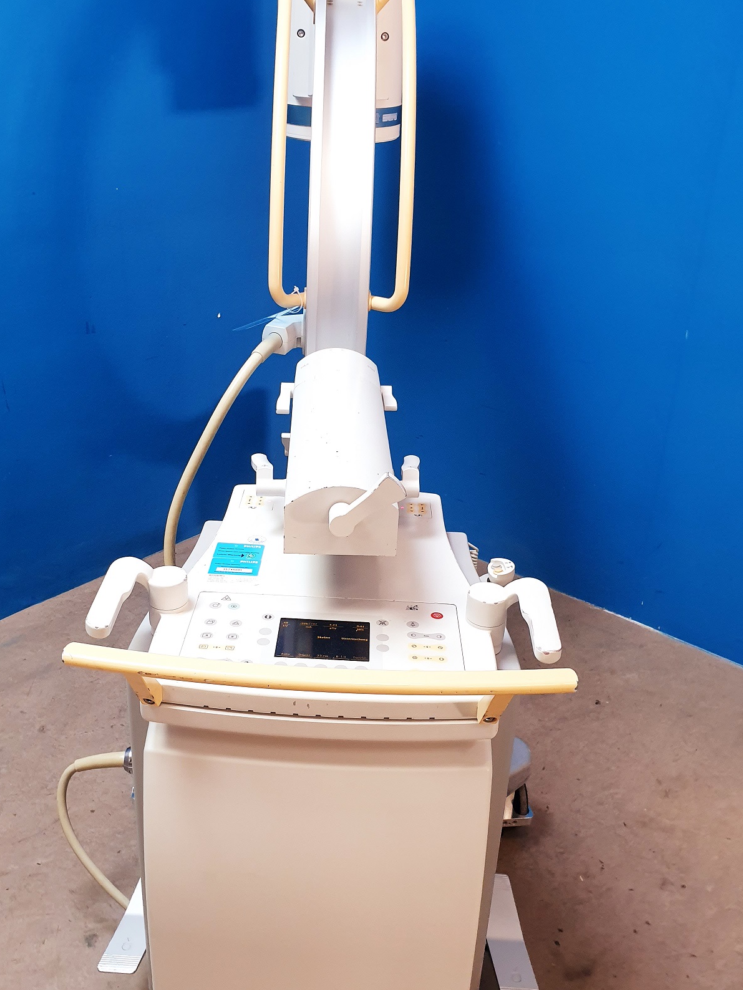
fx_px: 944
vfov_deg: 55.3
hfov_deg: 42.8
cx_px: 318
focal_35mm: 33
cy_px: 509
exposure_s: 1/50
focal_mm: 4.3
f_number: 2.4
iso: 160
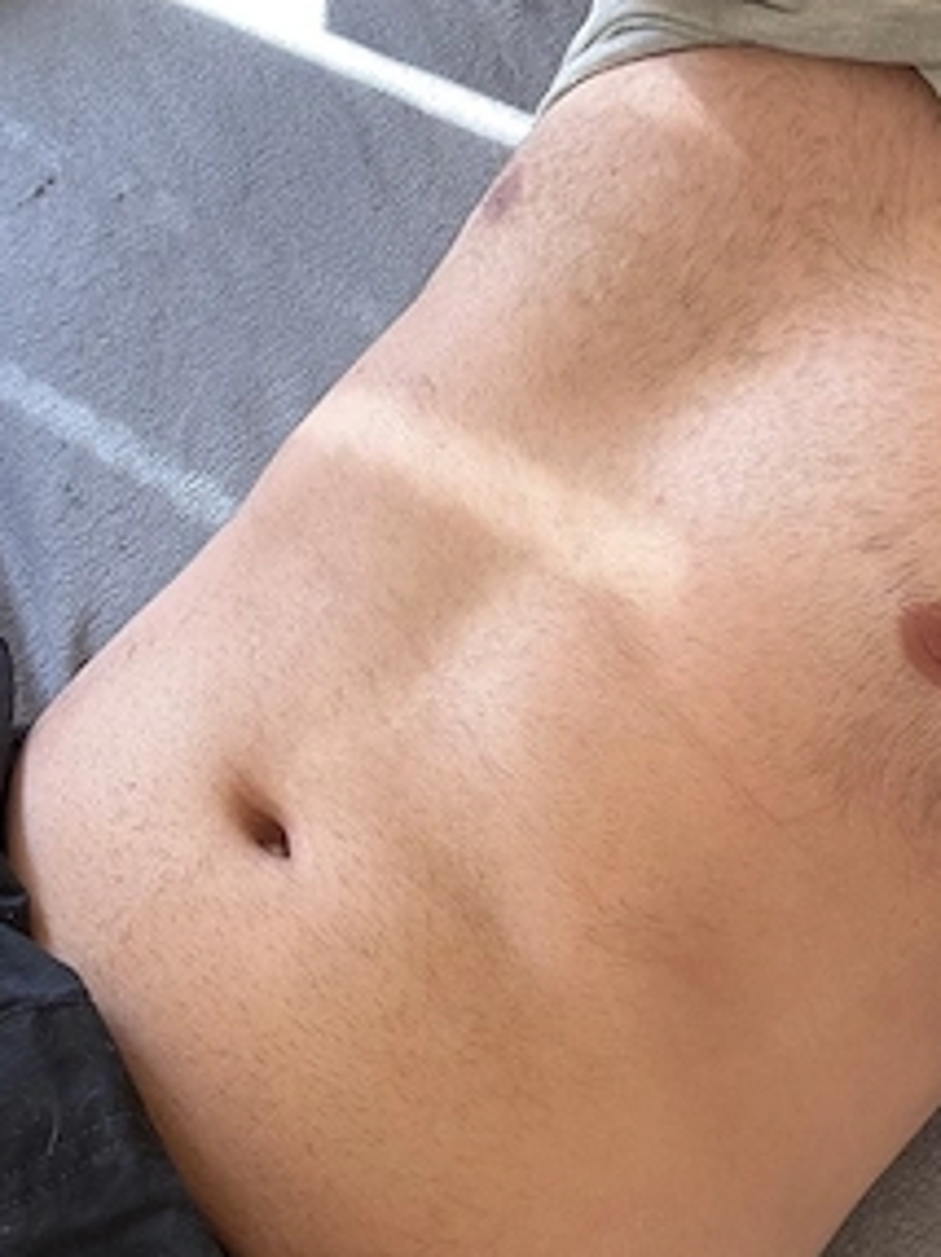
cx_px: 594
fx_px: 1525
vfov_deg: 44.8
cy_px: 642
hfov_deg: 34.1
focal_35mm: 42
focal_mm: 2.69
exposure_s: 1/69
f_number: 1.9
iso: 80
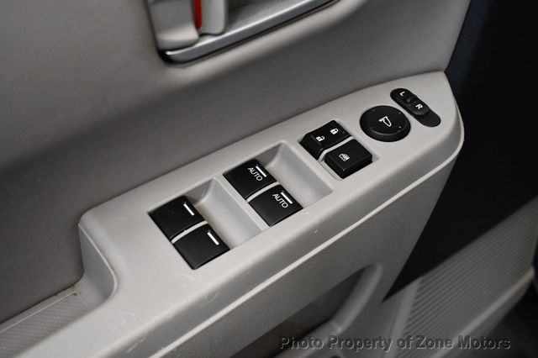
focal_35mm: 51
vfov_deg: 26.5
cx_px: 269
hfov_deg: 38.9
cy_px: 179
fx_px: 762
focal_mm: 34
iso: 3200
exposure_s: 1/125
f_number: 4.5
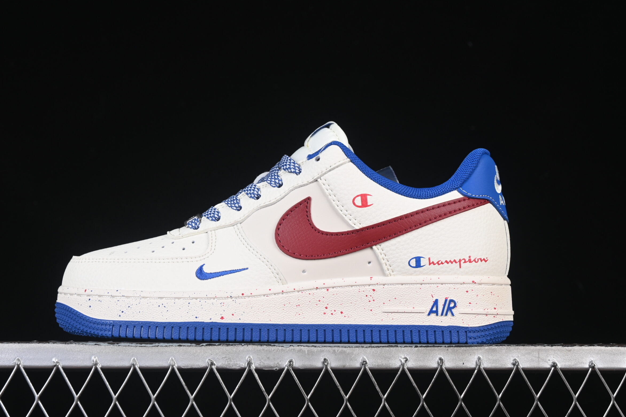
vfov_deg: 16.7
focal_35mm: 82
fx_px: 1426
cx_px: 295
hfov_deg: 24.8
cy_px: 203
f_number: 8
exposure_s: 1/80
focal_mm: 50
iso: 160
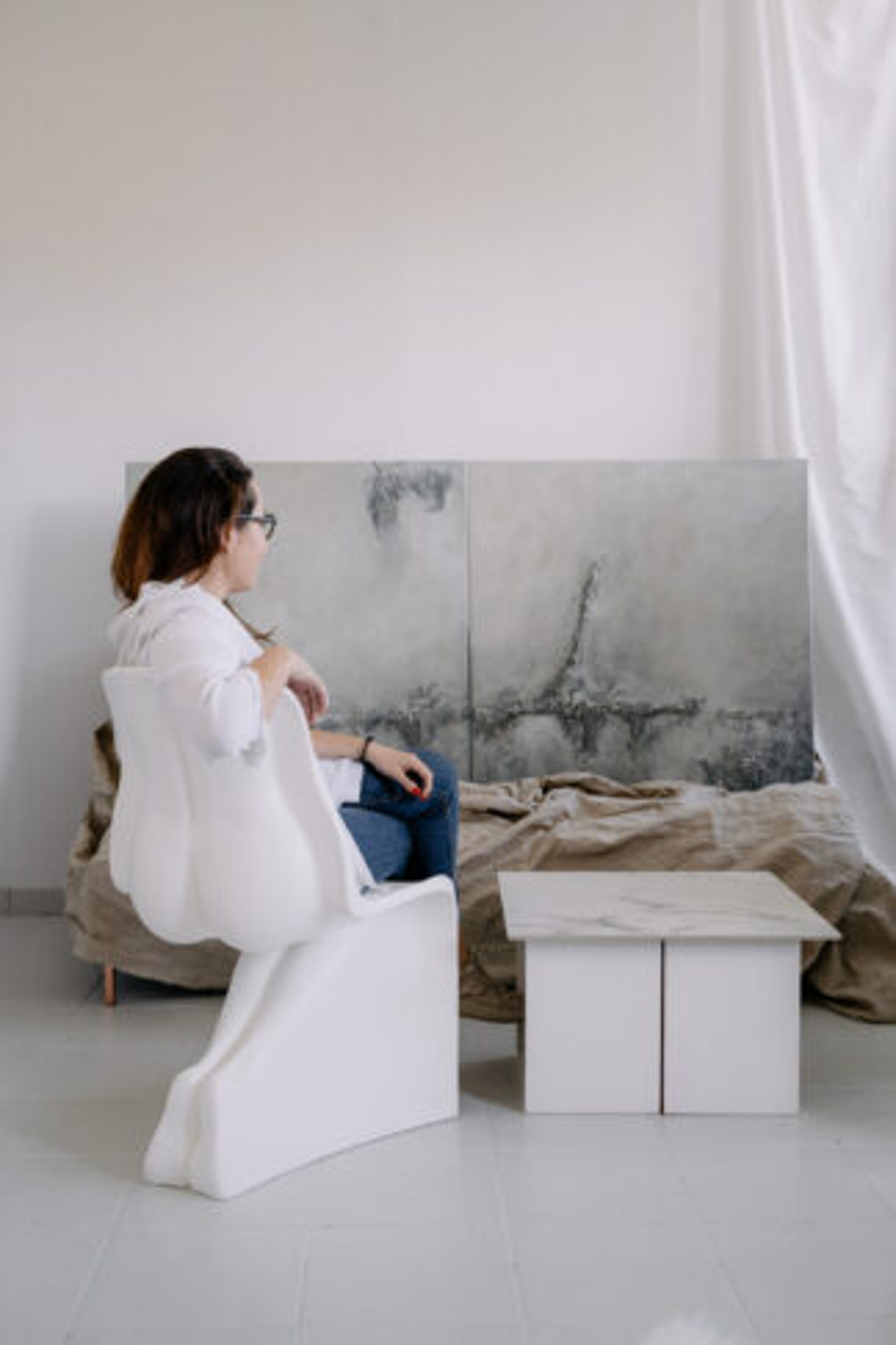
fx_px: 1456
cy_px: 672
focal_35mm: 39
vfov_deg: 49.6
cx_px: 448
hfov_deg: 34.2
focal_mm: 39
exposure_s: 1/125
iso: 800
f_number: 5
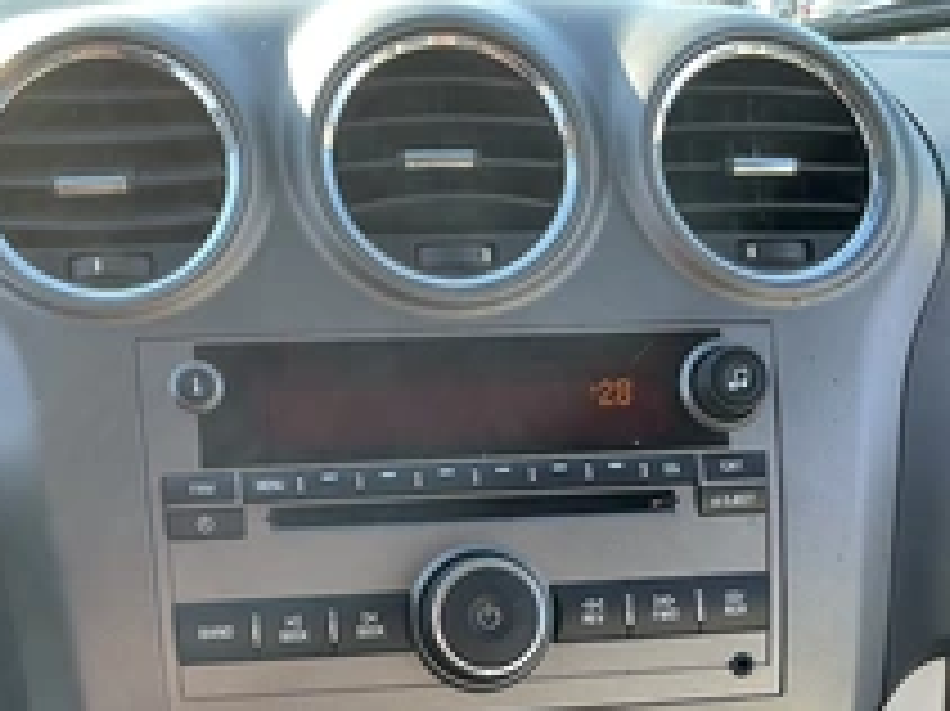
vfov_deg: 26.6
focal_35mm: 53
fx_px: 1454
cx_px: 423
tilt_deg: -22.9
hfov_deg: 36.2
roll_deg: +1.1
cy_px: 634
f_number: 1.8
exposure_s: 1/122
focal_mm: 3
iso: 32
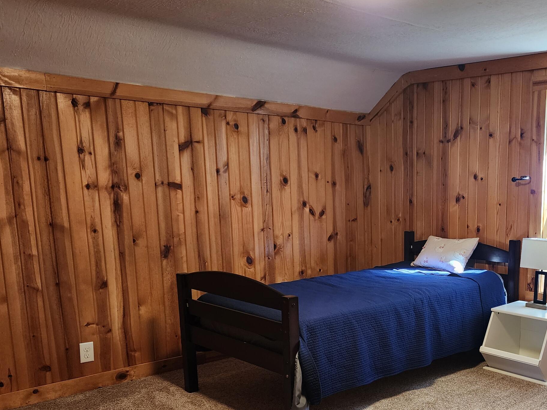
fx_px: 600
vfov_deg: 37.0
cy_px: 298
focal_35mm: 38
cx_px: 398
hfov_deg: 47.5
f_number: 1.8
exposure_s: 1/120
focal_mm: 6.4
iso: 320
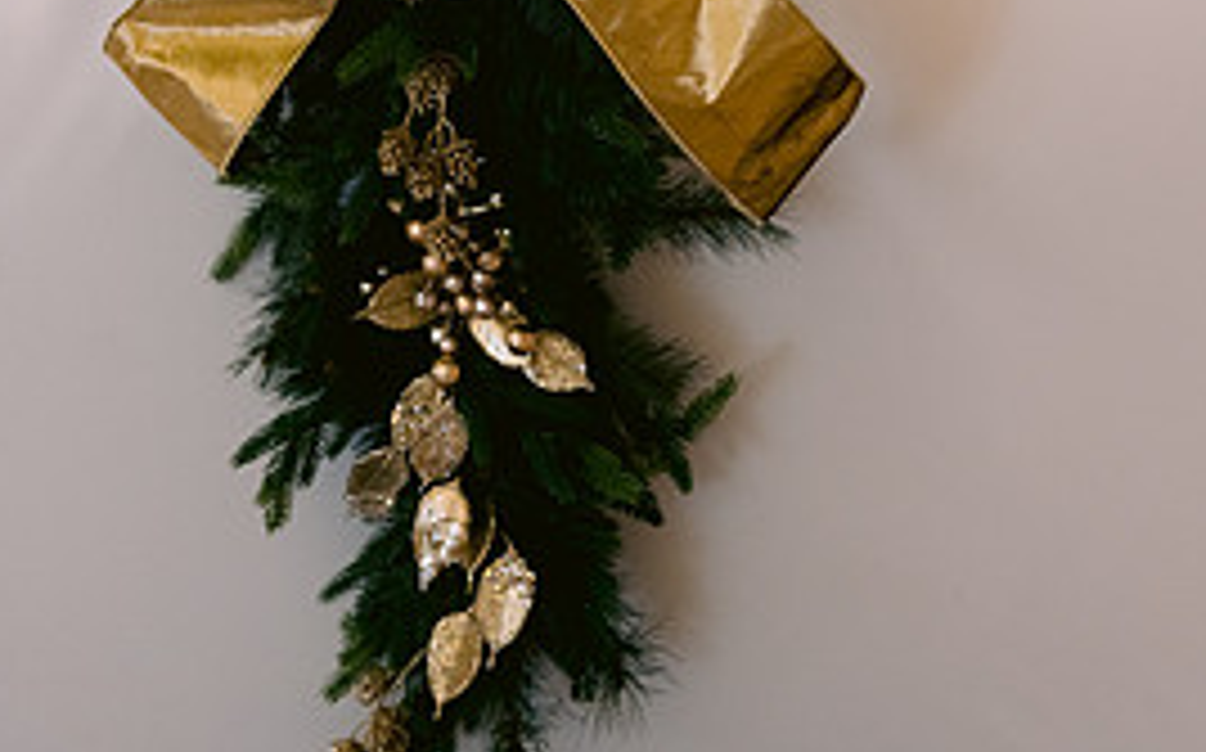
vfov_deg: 19.9
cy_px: -212
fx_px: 1970
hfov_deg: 34.0
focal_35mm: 60
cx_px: 612
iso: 800
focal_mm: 35
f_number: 4
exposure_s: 1/100
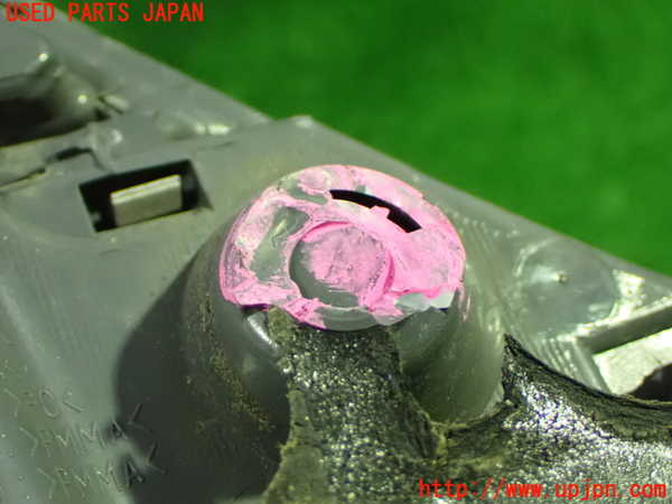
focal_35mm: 58
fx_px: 1126
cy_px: 252
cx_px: 336
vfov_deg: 25.2
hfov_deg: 33.2
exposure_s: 1/40
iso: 1600
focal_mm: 10.35
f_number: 3.5
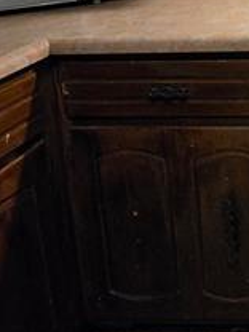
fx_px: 460
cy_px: -45
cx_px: 406
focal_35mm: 48
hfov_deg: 22.6
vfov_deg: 33.7
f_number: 1.9
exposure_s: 1/60
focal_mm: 2.2
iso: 640
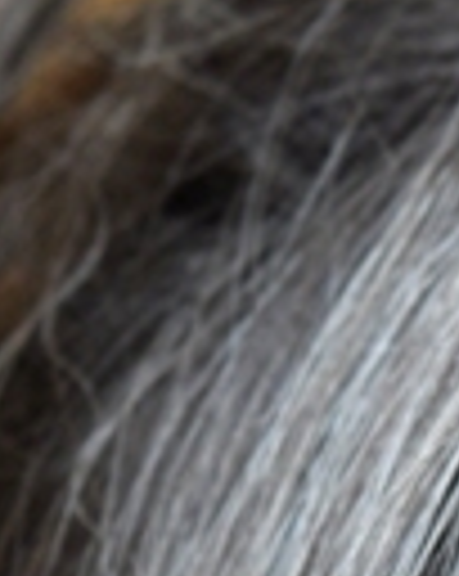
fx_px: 9566
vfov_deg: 3.4
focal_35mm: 562
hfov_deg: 2.7
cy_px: 1058
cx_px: 1058
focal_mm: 50
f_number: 3.2
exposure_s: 1/200
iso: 200
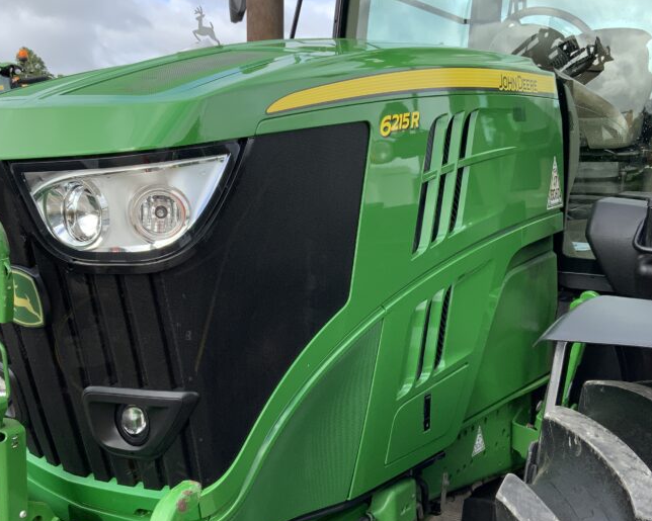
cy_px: 274
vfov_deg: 33.4
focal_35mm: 45
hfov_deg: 41.2
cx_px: 311
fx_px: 868
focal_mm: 3
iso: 16
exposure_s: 1/666
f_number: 1.8
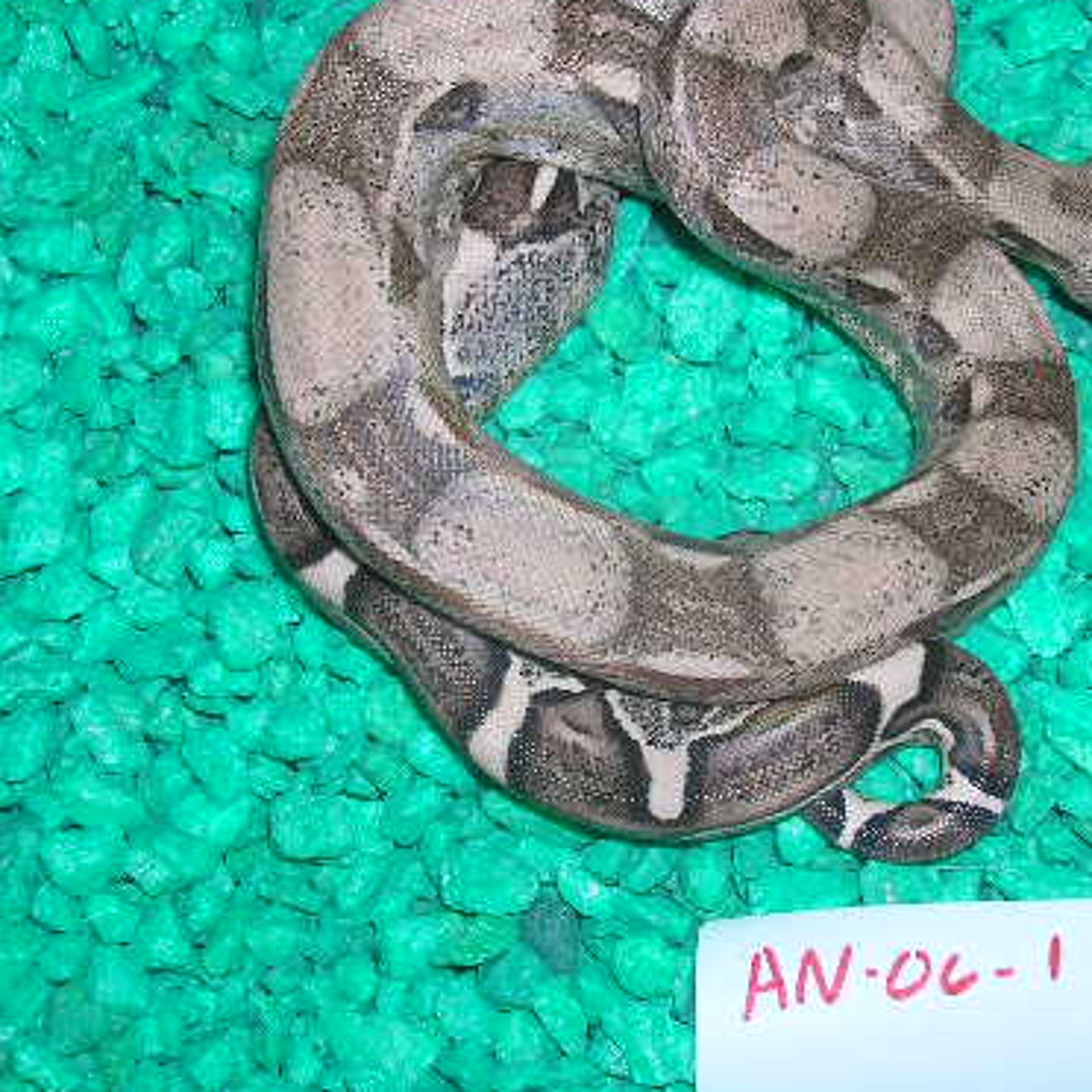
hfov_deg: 24.5
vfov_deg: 24.6
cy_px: 426
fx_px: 2498
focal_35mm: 70
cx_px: 746
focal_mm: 7.7
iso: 50
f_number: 5.4
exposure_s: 1/60.1
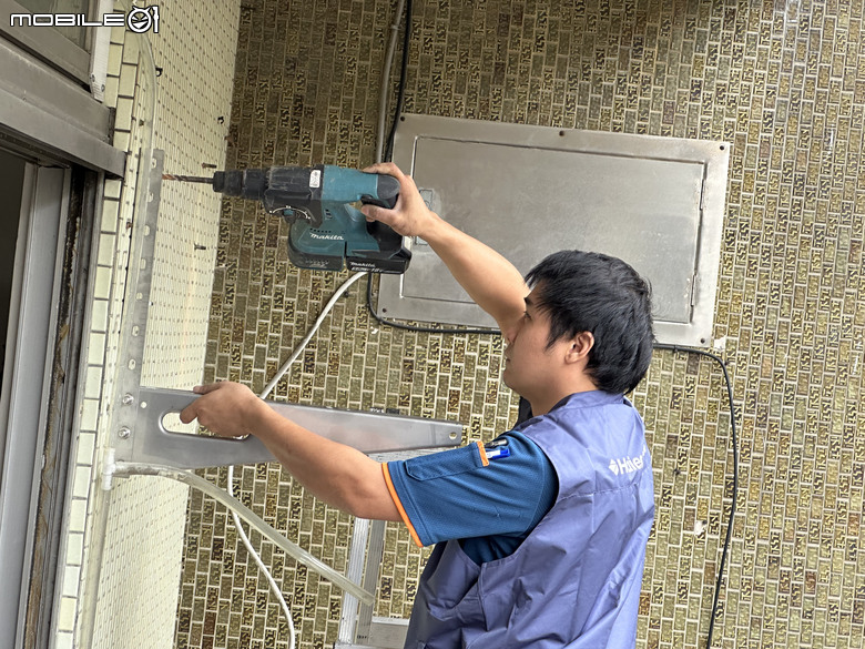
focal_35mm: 77
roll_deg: -6.2
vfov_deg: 19.1
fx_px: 1924
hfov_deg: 25.3
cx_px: 432
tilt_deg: -0.2
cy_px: 324
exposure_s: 1/99
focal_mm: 9
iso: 80
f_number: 2.8
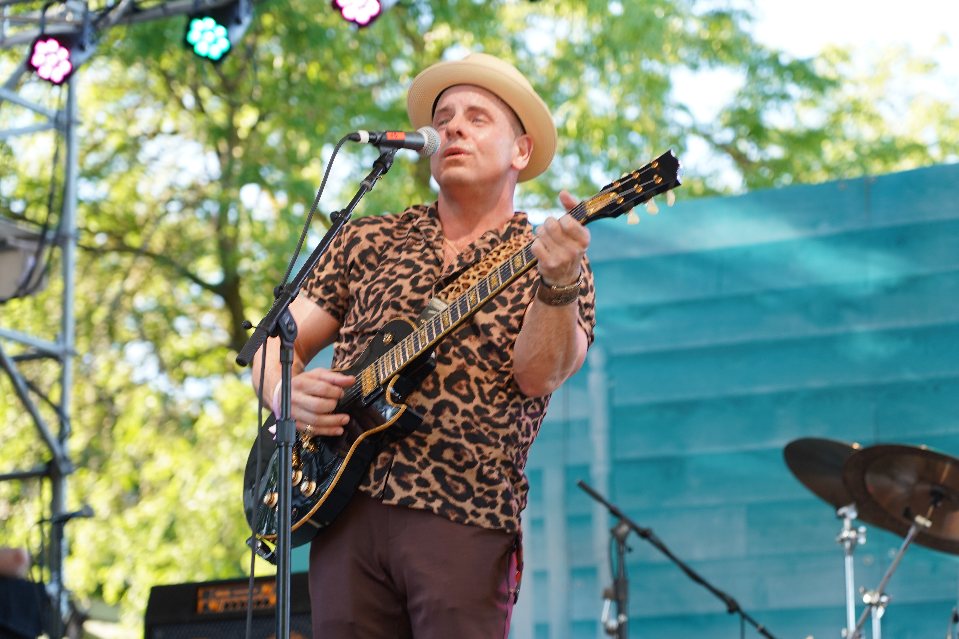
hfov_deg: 18.6
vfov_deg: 12.5
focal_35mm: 110
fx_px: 2930
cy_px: 333
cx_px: 485
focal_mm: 105
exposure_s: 1/125
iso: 250
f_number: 4
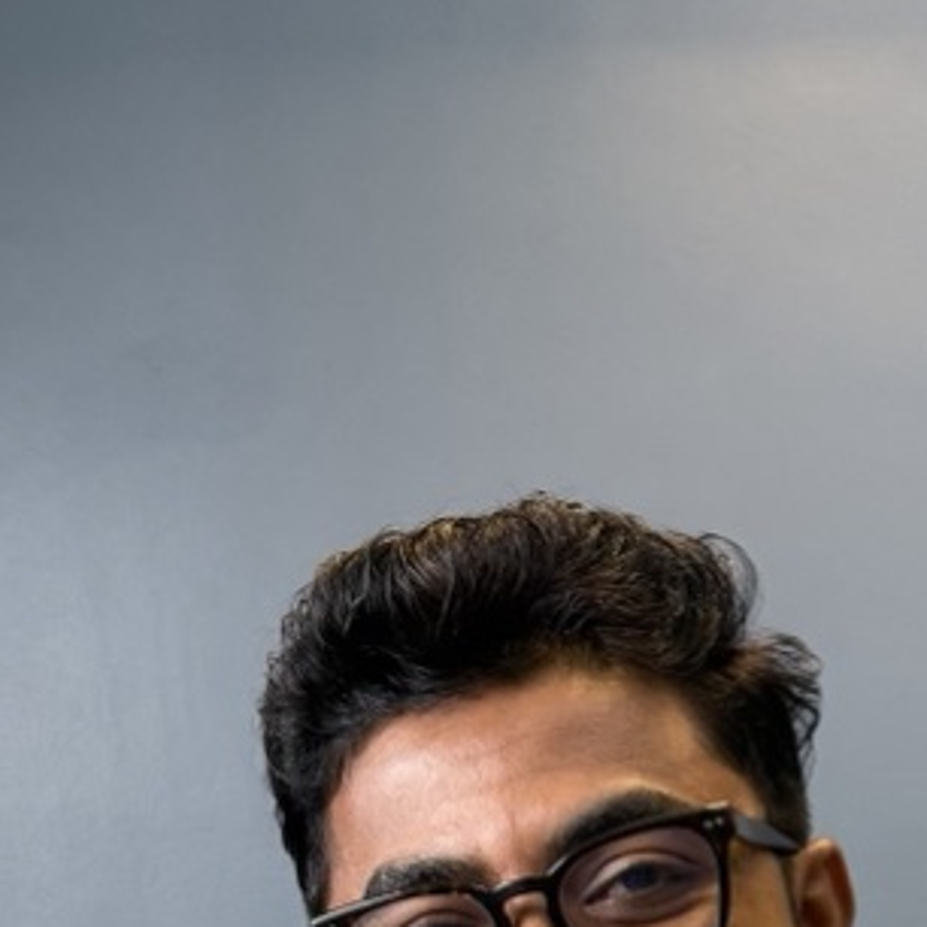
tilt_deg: -5.0
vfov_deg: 19.7
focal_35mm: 74
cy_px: 1460
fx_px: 2242
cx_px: 797
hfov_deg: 22.9
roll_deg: +2.4
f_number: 1.78
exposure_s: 1/50
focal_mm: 6.76
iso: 200
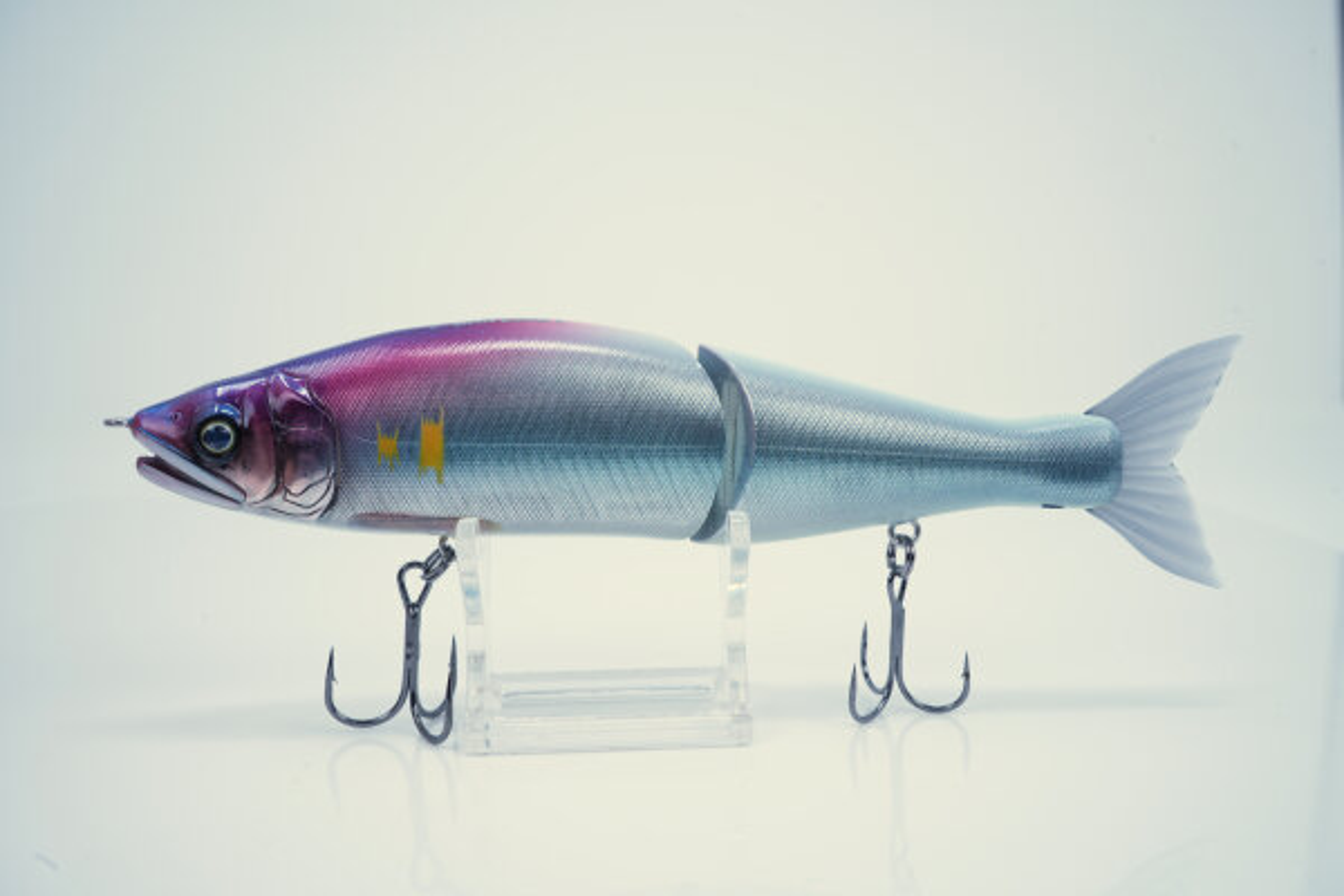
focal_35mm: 35
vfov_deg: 37.9
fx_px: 1307
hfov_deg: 54.4
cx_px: 672
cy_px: 448
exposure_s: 1/8
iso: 100
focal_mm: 35
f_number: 13
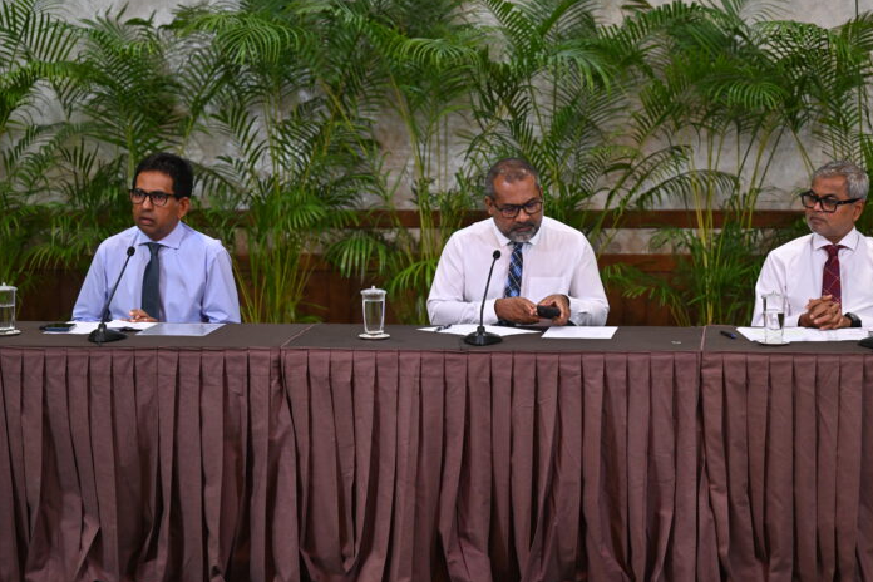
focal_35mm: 106
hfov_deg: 19.3
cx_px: 470
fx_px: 2570
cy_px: 296
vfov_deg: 12.9
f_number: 2.8
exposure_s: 1/250
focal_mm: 96
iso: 2000
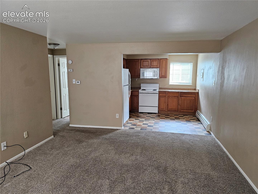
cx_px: 129
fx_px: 171
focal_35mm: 23
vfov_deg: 58.9
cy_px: 97
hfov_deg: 73.9
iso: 640
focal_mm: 6.3
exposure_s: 1/60
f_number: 1.7
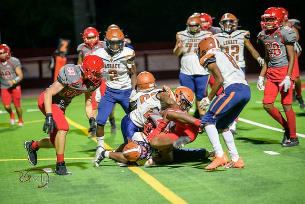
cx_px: 152
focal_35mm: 190
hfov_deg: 10.8
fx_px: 1610
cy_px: 102
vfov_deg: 7.2
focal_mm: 190
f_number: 2.8
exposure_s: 1/250
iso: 1600
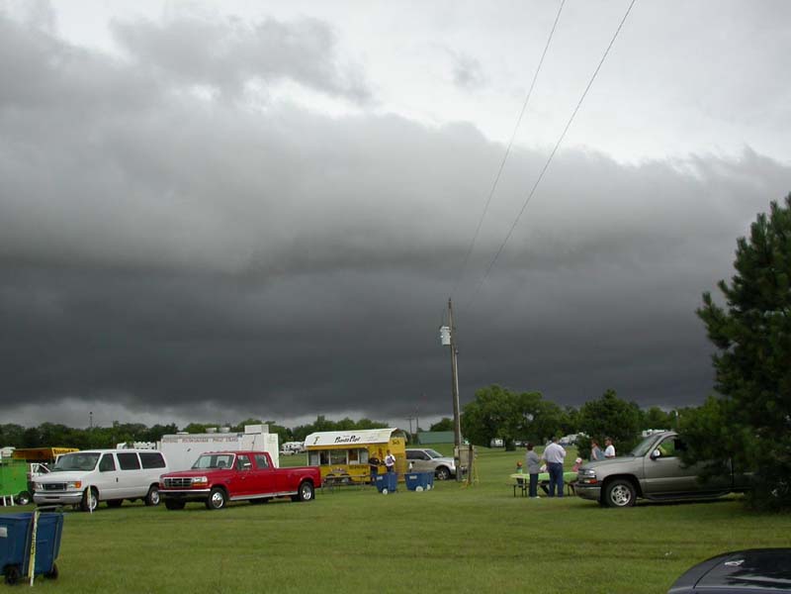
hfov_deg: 49.0
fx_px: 868
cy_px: 297
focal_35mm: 38
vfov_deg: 37.7
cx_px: 396
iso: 100
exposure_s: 1/203
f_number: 6
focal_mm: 7.85
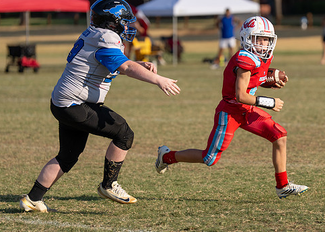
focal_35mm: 249
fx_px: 2298
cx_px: 274
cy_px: 108
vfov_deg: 5.8
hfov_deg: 8.1
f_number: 3.2
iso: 125
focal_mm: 146
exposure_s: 1/2500
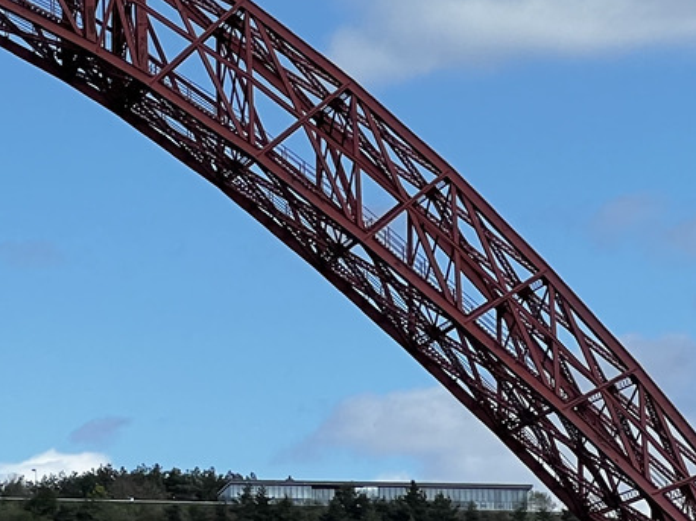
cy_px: 140
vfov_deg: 5.5
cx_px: -427
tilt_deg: +10.0
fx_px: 5406
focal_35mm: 269
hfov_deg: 7.2
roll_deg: +0.5
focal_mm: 9
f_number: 2.8
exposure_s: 1/853
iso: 32
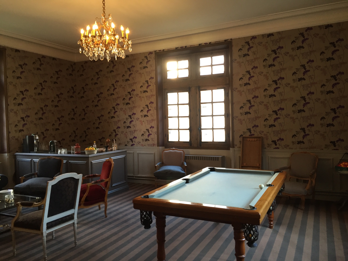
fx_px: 292
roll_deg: +2.0
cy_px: 130
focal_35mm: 29
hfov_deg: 61.7
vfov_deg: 48.2
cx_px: 174
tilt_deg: -1.3
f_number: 2.2
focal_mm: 4.15
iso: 125
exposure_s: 1/33
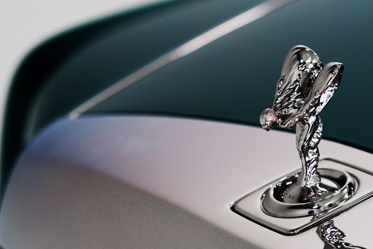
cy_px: 147
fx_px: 1284
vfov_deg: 11.0
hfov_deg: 16.5
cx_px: 247
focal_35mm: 124
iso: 640
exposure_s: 1/160
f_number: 4
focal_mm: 85
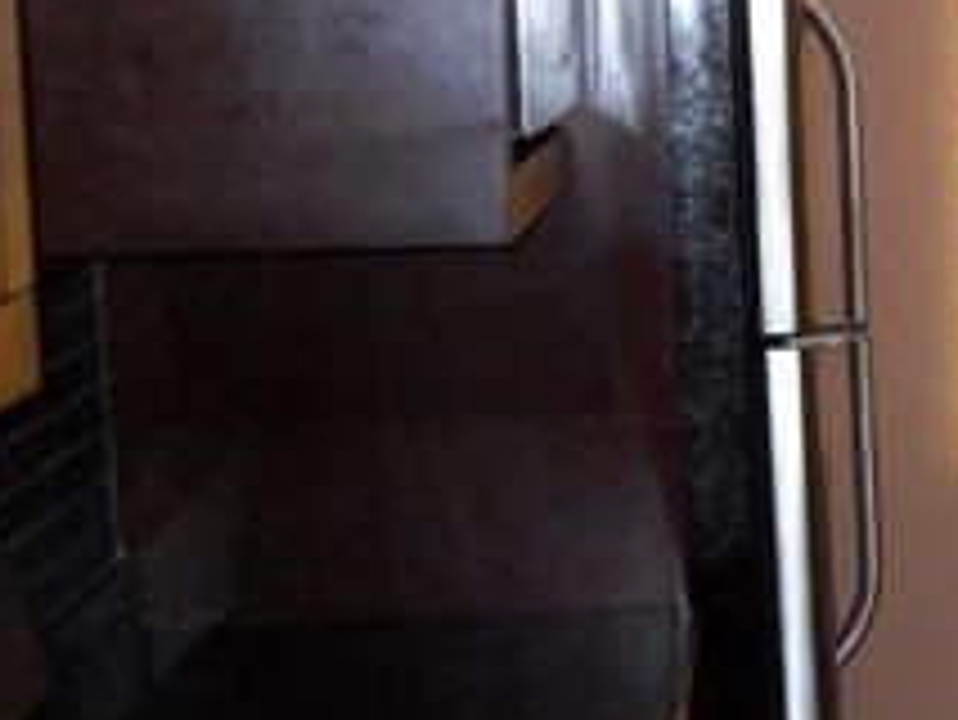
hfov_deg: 17.9
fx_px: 2908
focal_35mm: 105
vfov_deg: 14.1
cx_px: 1124
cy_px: 486
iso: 200
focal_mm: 6.3
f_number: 3
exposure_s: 1/45
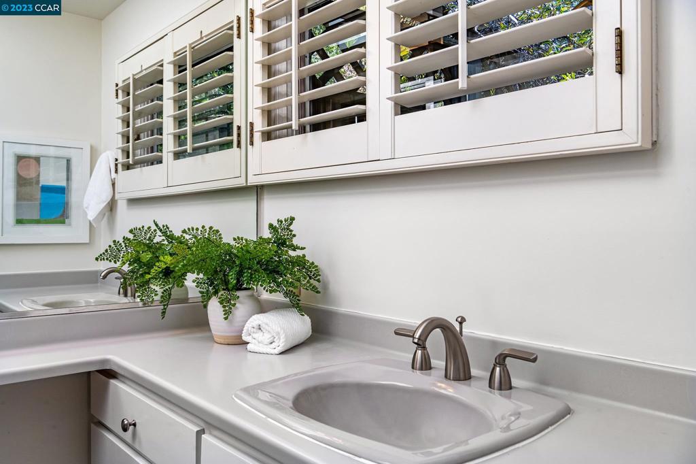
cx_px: 348
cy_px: 232
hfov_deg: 61.9
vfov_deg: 43.6
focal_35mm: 30
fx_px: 580
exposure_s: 1/100
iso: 320
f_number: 11
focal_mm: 30
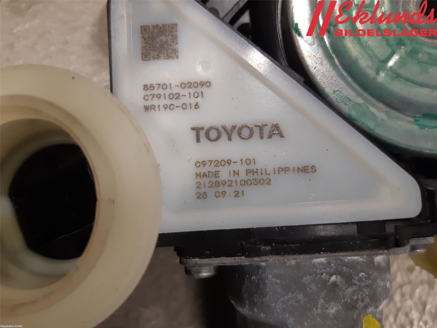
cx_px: 218
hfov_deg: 67.3
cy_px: 164
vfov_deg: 53.1
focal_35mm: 26
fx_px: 328
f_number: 1.7
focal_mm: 3.93
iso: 125
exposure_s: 1/50
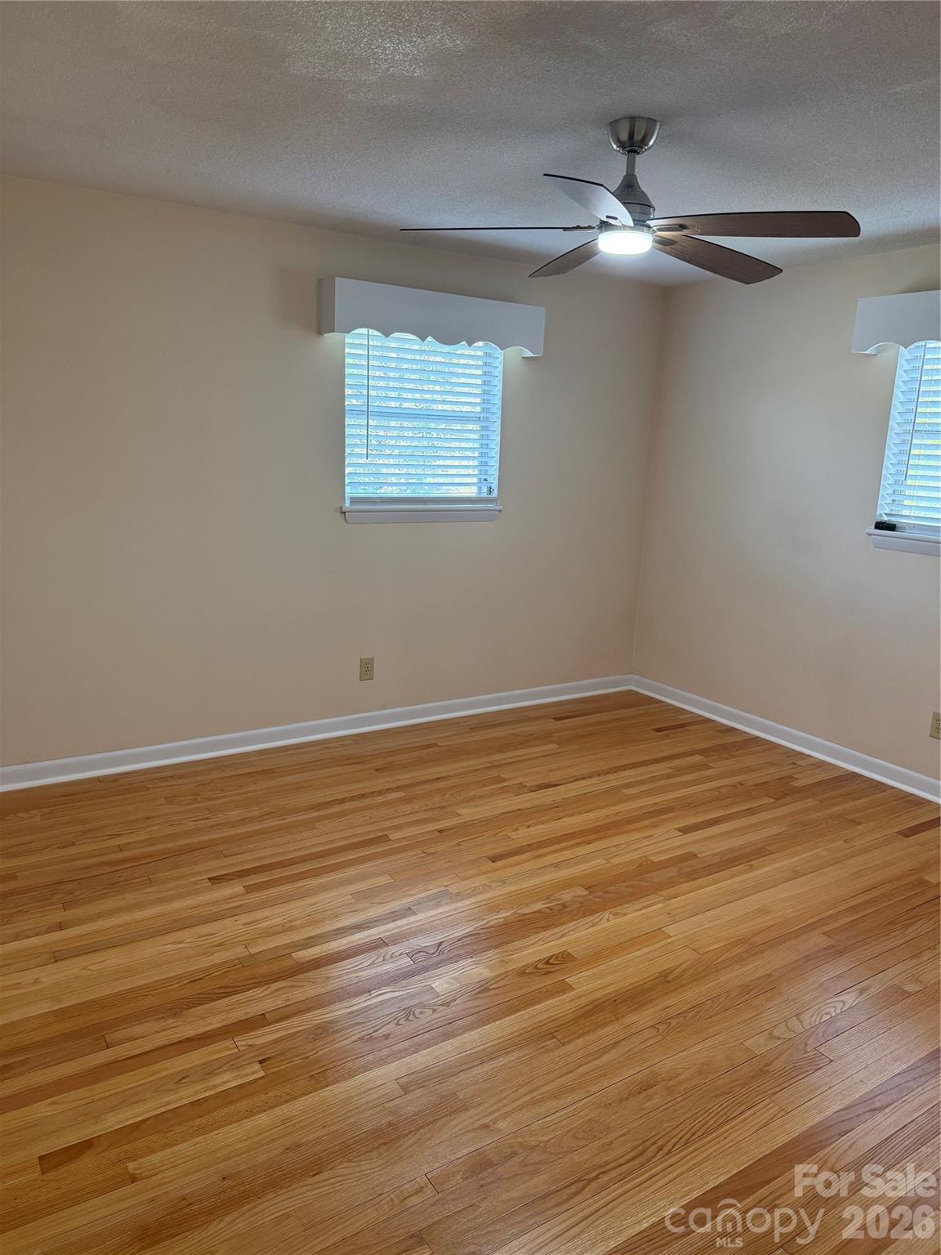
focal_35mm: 24
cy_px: 628
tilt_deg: -12.8
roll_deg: -2.8
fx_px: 870
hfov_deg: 56.8
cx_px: 470
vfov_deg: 71.6
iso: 200
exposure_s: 1/143
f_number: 1.78
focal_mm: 6.76
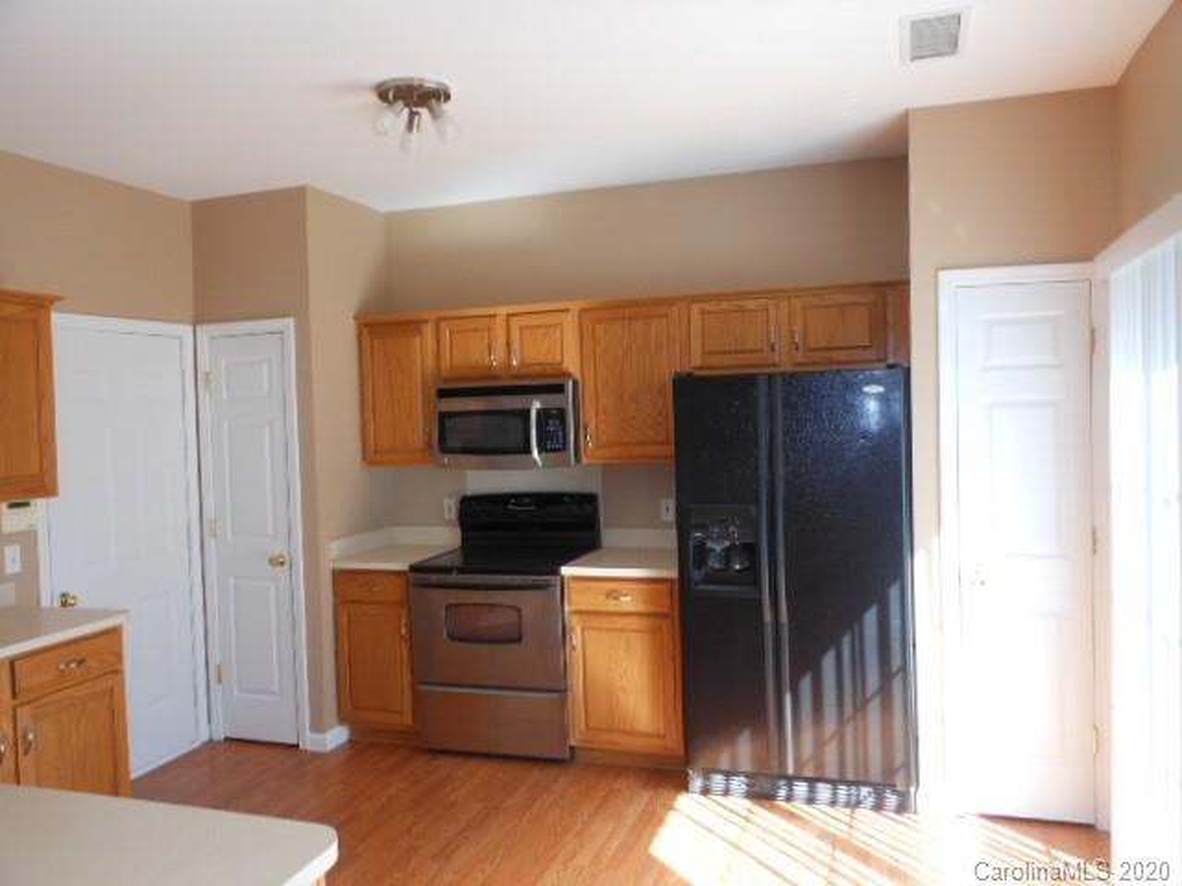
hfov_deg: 63.4
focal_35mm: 28
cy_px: 443
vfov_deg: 49.7
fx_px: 956
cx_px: 591
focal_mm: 5
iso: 80
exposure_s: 1/30
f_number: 3.7
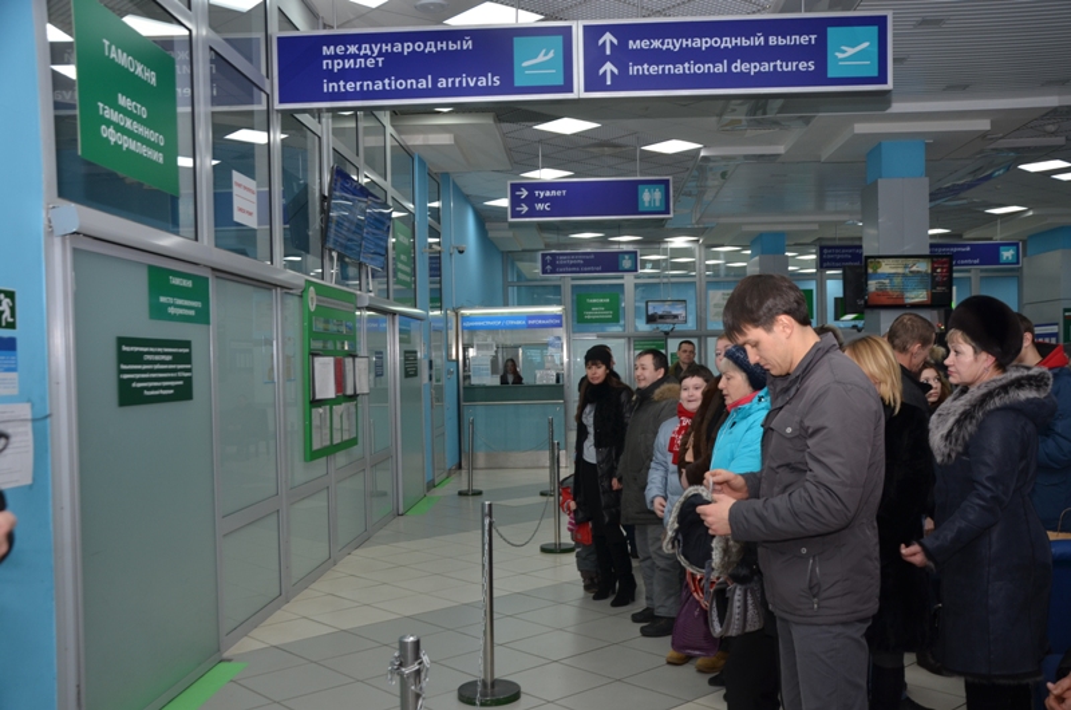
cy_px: 355
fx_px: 980
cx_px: 536
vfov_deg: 39.8
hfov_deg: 57.3
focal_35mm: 33
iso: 250
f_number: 5
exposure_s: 1/60
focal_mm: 22
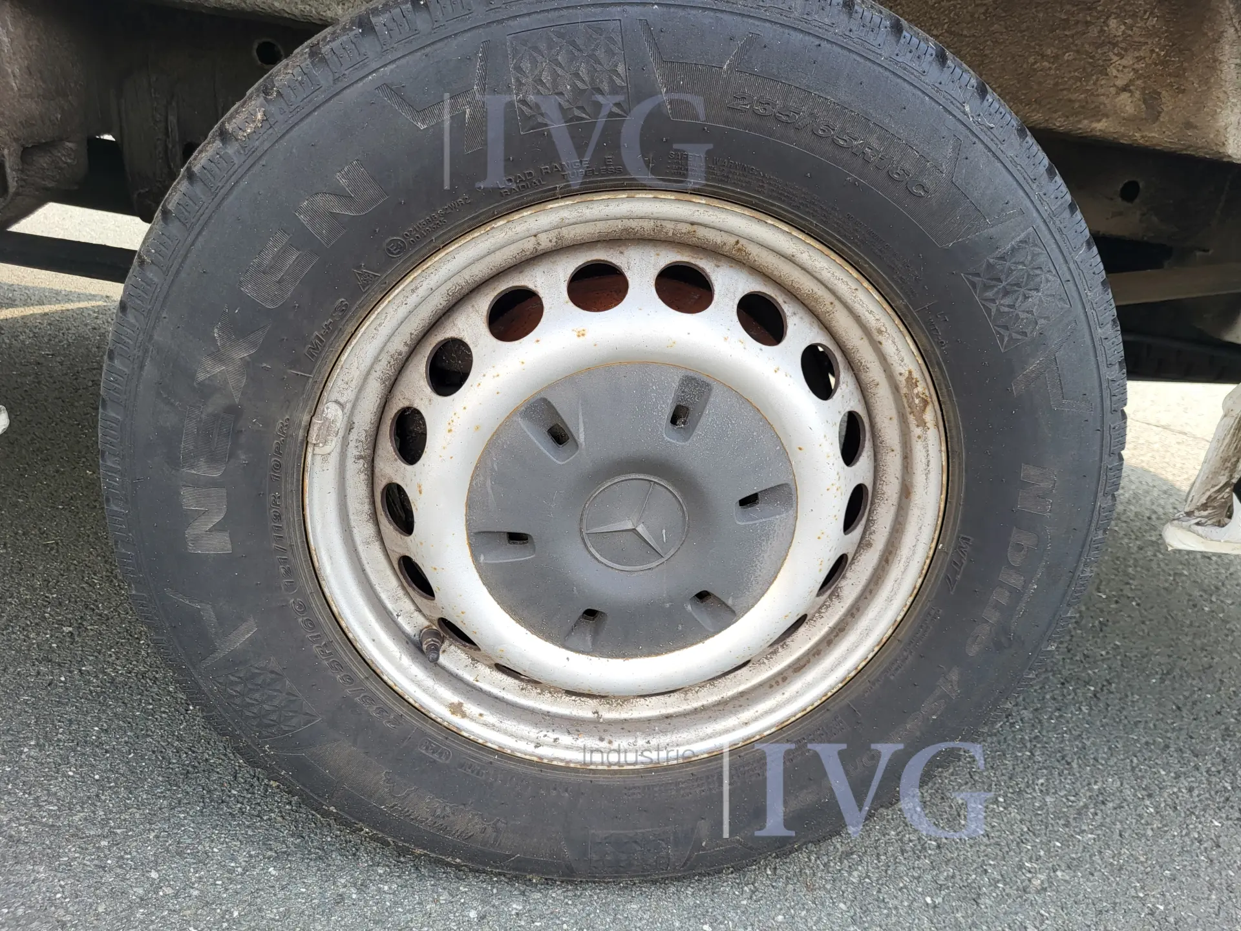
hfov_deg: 67.3
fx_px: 932
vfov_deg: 53.1
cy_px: 466
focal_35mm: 26
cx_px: 620
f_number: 1.8
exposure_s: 1/154
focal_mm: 5.4
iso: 40
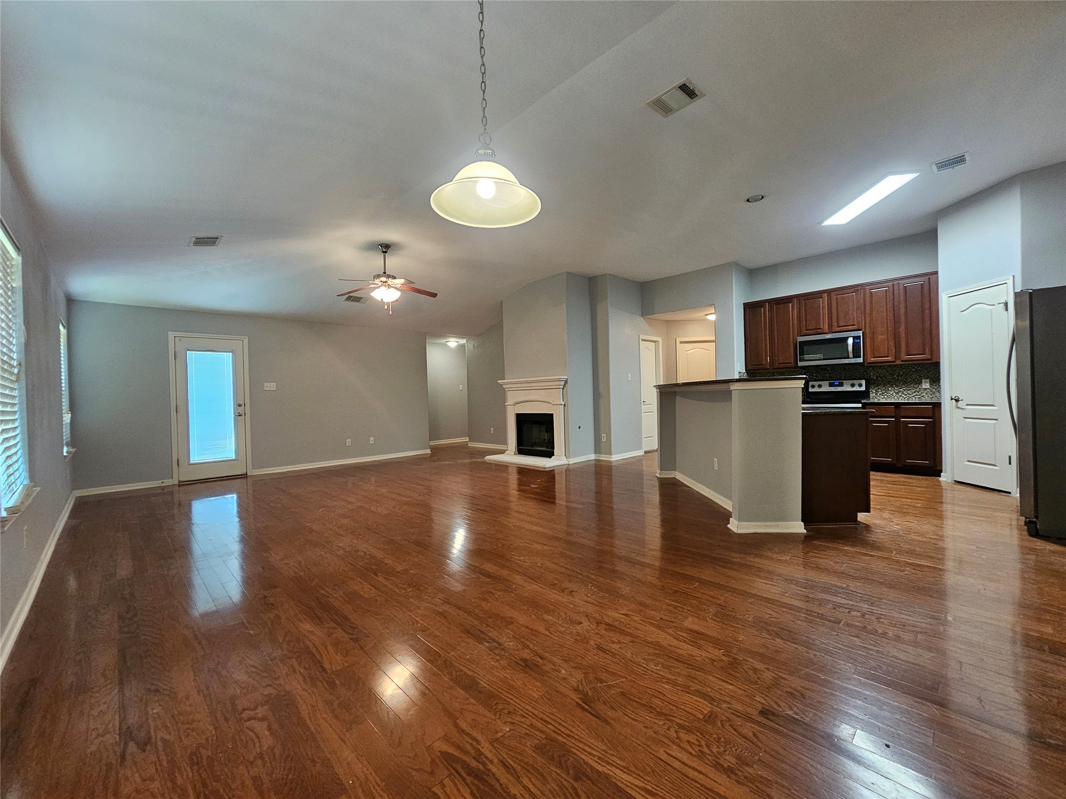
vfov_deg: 89.9
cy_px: 400
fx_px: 400
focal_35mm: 13
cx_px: 533
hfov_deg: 106.2
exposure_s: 1/40
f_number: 2.2
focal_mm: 2.2
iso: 320
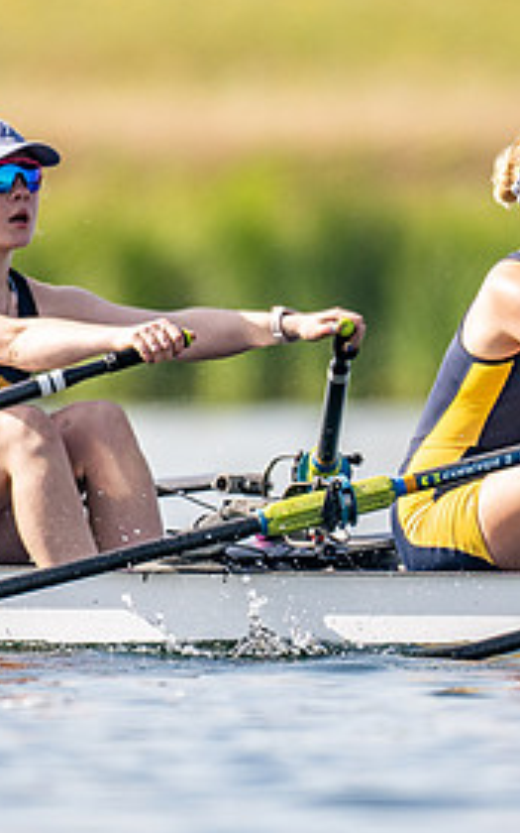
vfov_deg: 1.1
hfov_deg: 0.7
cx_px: 532
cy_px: 342
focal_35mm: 1902
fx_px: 43127
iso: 180
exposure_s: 1/2500
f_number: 4
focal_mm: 600
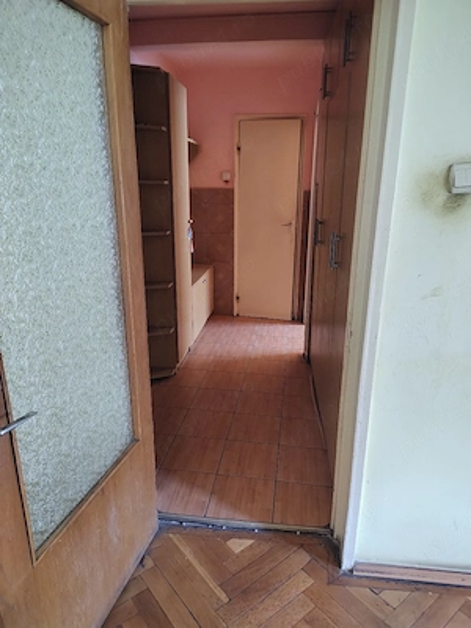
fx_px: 417
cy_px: 314
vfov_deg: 73.9
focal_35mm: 23
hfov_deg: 58.9
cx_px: 236
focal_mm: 5.56
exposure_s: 1/33.3
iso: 850
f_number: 1.8
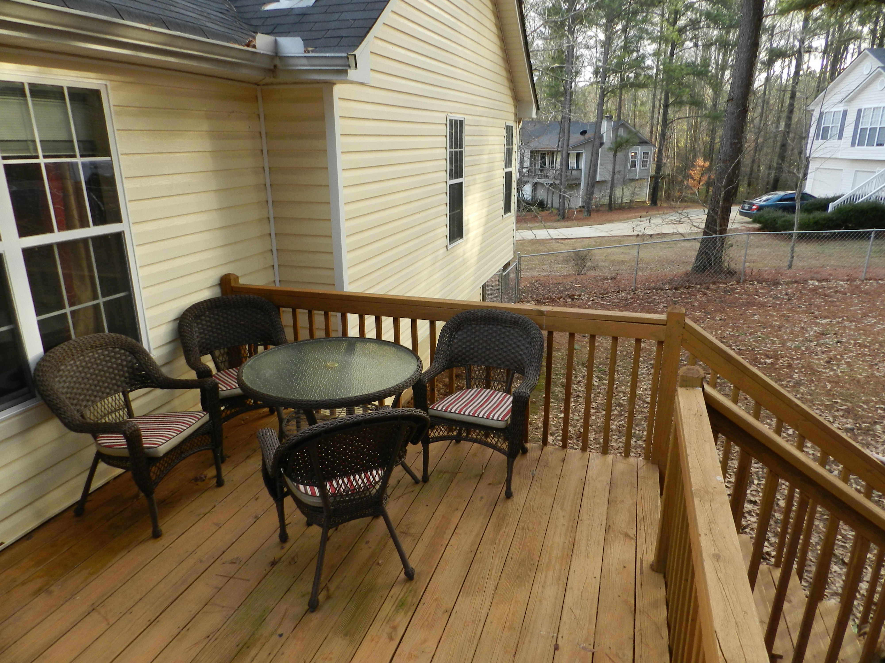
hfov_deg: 73.9
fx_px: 588
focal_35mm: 23
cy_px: 332
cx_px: 442
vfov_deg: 58.9
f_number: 3.4
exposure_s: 1/100
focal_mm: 4
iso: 160
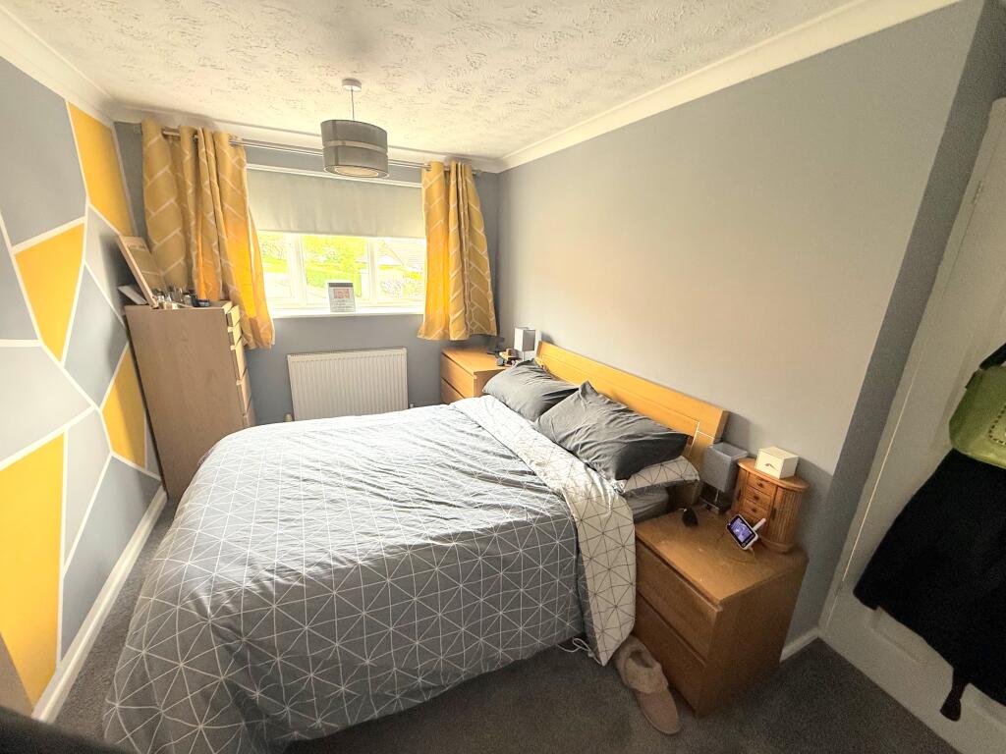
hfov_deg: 102.1
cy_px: 377
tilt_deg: -17.2
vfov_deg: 85.7
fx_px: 407
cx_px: 503
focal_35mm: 14
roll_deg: -1.2
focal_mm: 2.22
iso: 250
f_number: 2.2
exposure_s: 1/99
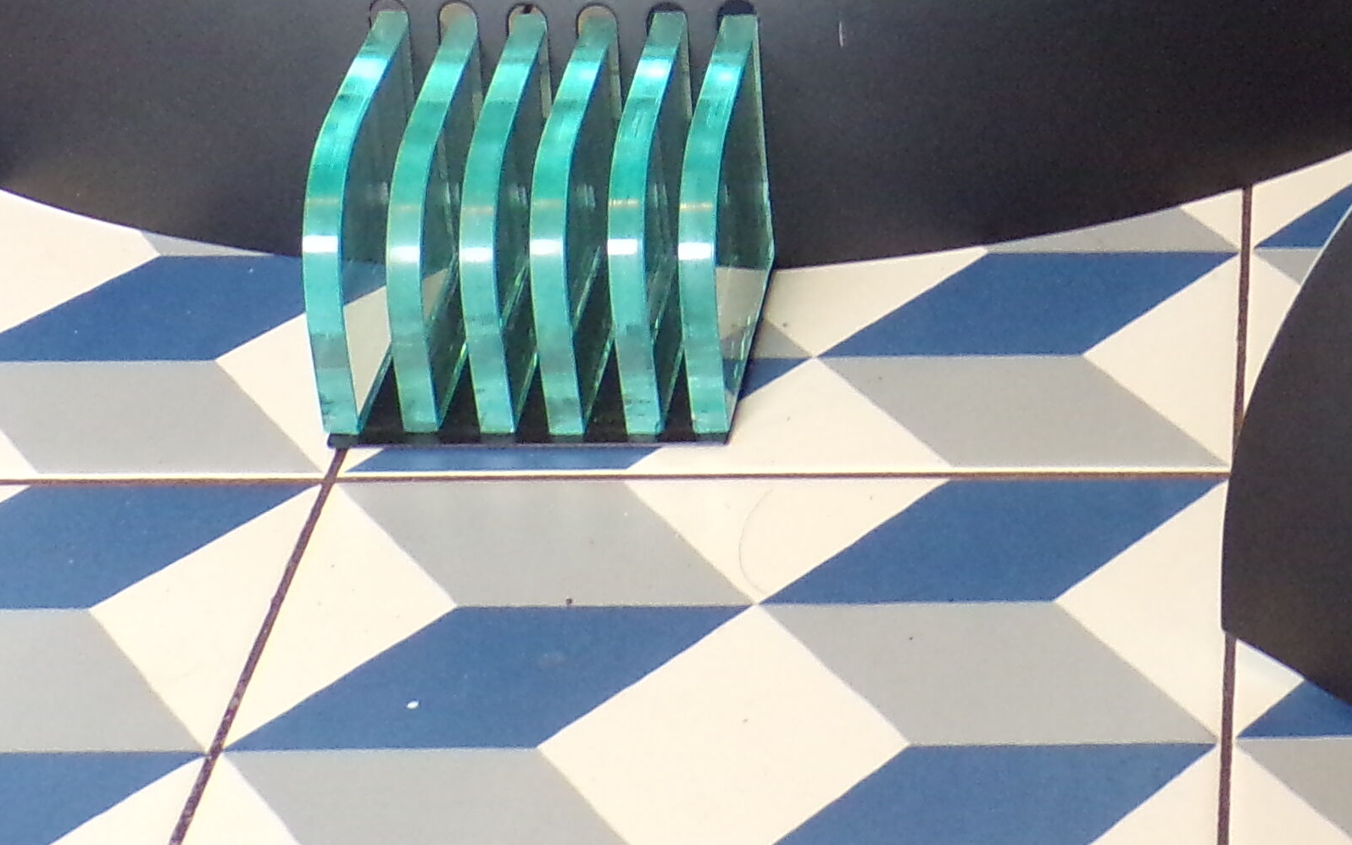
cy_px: 169
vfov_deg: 13.3
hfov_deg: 20.2
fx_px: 3611
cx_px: 1504
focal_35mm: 98
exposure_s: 1/17
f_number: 3.2
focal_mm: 5.8
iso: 308
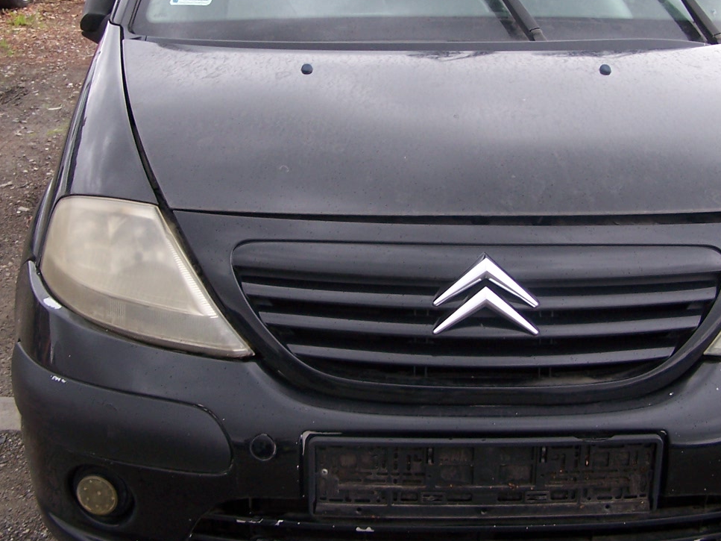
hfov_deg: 31.7
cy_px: 184
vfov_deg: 23.9
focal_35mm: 61
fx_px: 1270
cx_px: 376
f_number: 2.8
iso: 80
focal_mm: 6.3
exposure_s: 1/100
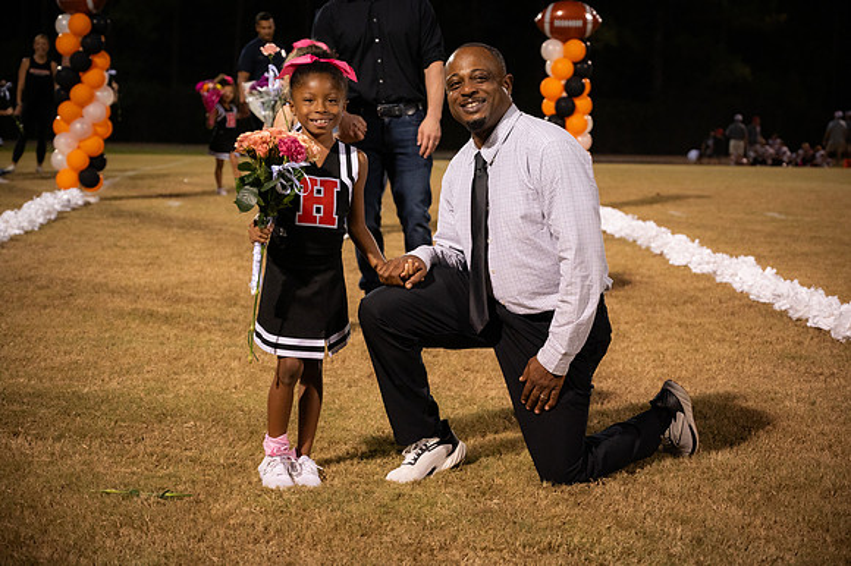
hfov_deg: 31.4
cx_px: 426
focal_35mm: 64
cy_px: 283
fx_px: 1514
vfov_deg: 21.2
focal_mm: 63
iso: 3200
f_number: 4
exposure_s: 1/250
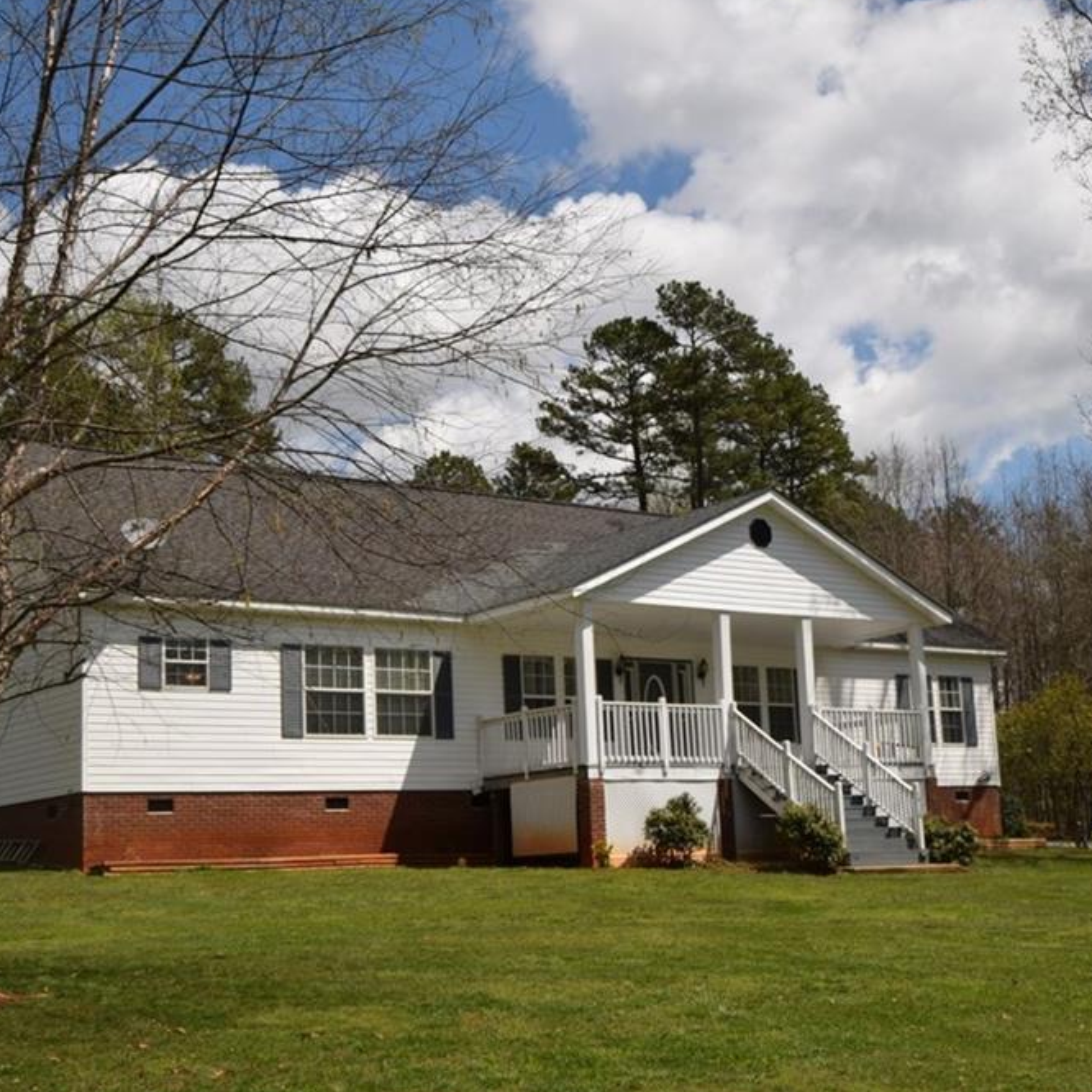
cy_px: 541
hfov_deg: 36.1
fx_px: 1677
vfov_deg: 36.1
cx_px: 539
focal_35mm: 47
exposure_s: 1/200
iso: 100
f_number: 11
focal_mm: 24
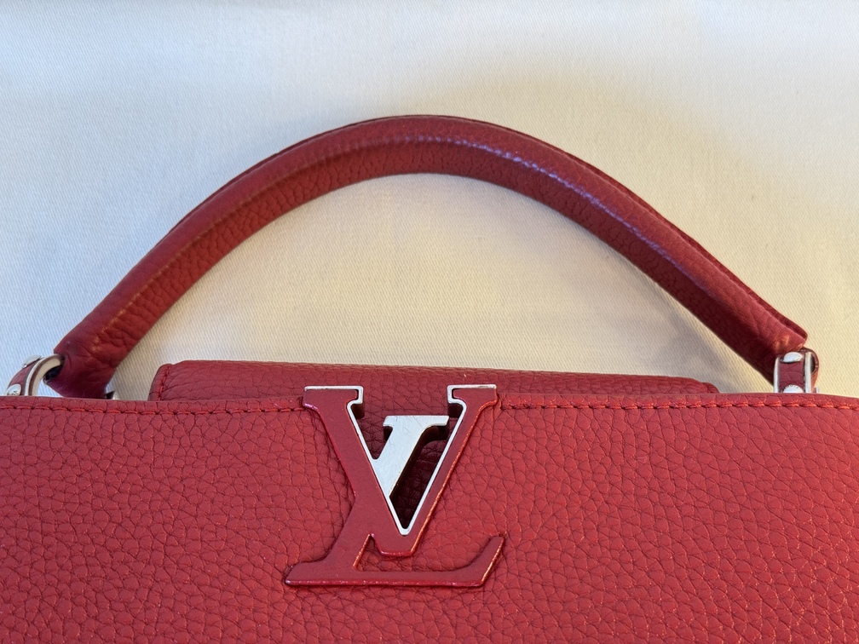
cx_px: 430
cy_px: 322
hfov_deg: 39.7
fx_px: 1191
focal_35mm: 48
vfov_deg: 30.3
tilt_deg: -67.7
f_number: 1.78
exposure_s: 1/50
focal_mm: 6.76
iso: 160
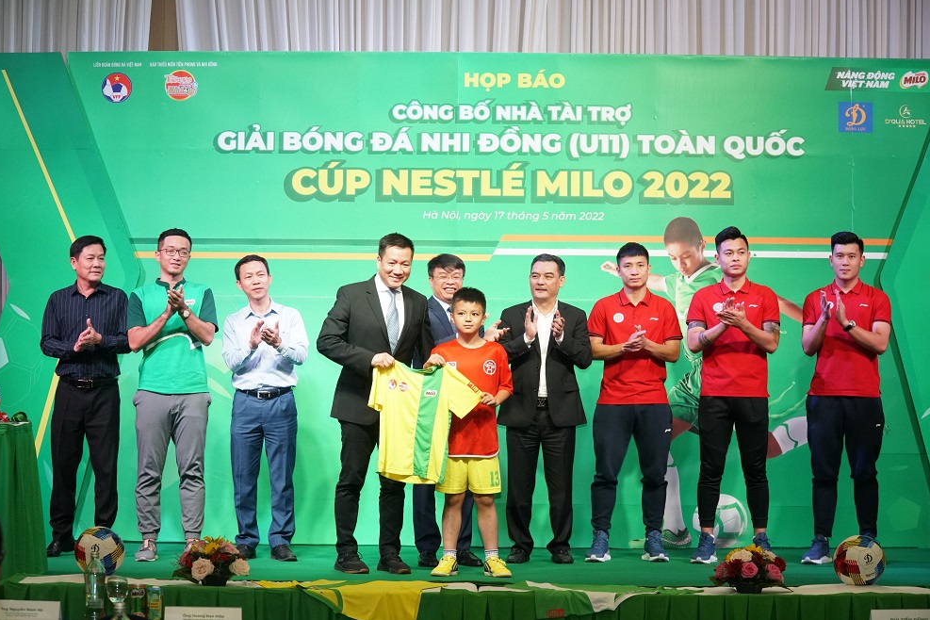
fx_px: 1925
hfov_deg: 27.2
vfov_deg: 18.3
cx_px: 466
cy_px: 307
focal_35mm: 75
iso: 1600
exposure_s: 1/200
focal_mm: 49
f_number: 5
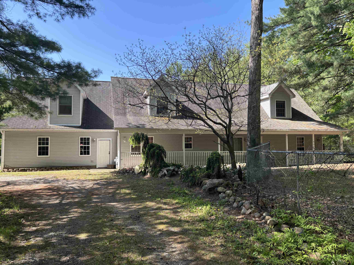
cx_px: 177
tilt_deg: +3.5
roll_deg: +0.2
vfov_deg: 53.1
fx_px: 266
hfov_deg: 67.3
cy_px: 132
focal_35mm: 26
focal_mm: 5.96
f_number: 1.6
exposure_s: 1/684
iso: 50
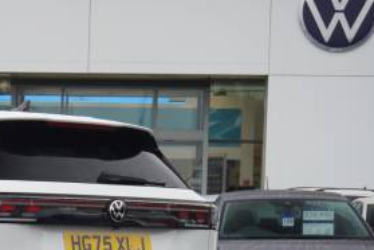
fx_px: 1288
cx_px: -40
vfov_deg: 11.0
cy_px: 237
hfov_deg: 16.0
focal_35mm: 124
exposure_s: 1/160
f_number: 5.6
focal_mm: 36
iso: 640
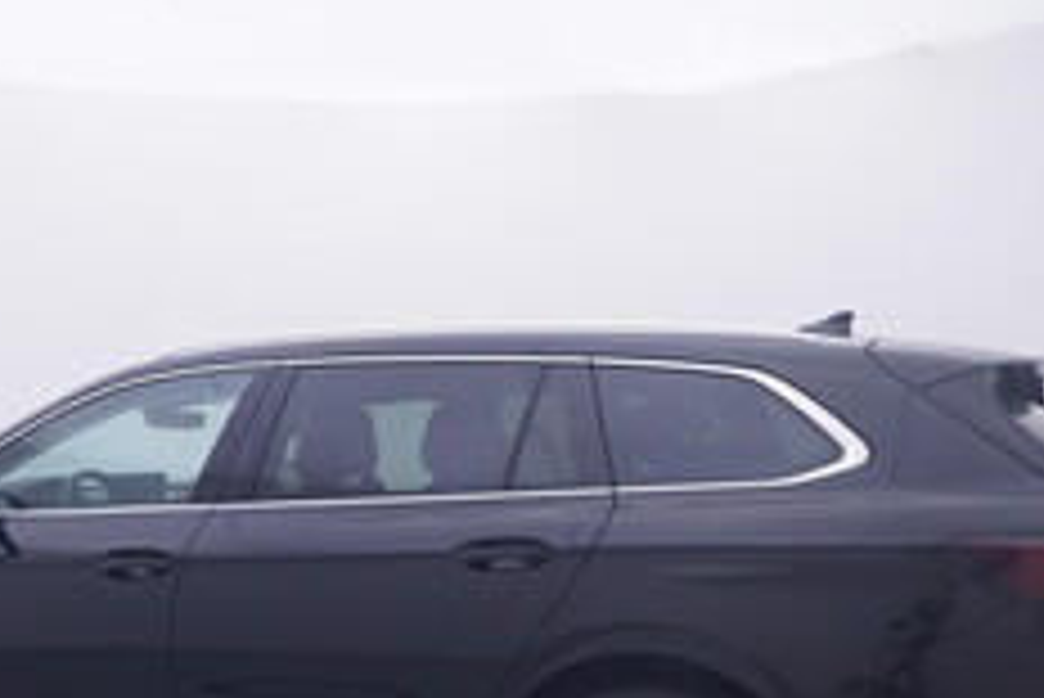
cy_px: 525
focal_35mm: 53
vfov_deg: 25.2
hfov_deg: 36.9
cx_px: 335
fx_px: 1543
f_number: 5
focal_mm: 15
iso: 200
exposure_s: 1/80
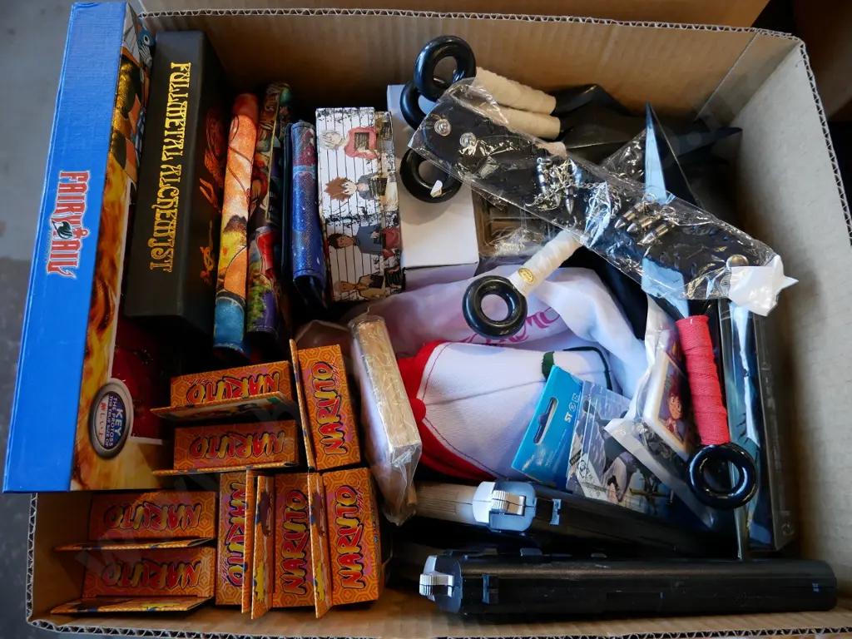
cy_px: 320
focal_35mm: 24
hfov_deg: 71.6
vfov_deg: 56.8
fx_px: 591
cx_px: 426
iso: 500
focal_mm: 12
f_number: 3.5
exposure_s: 1/60
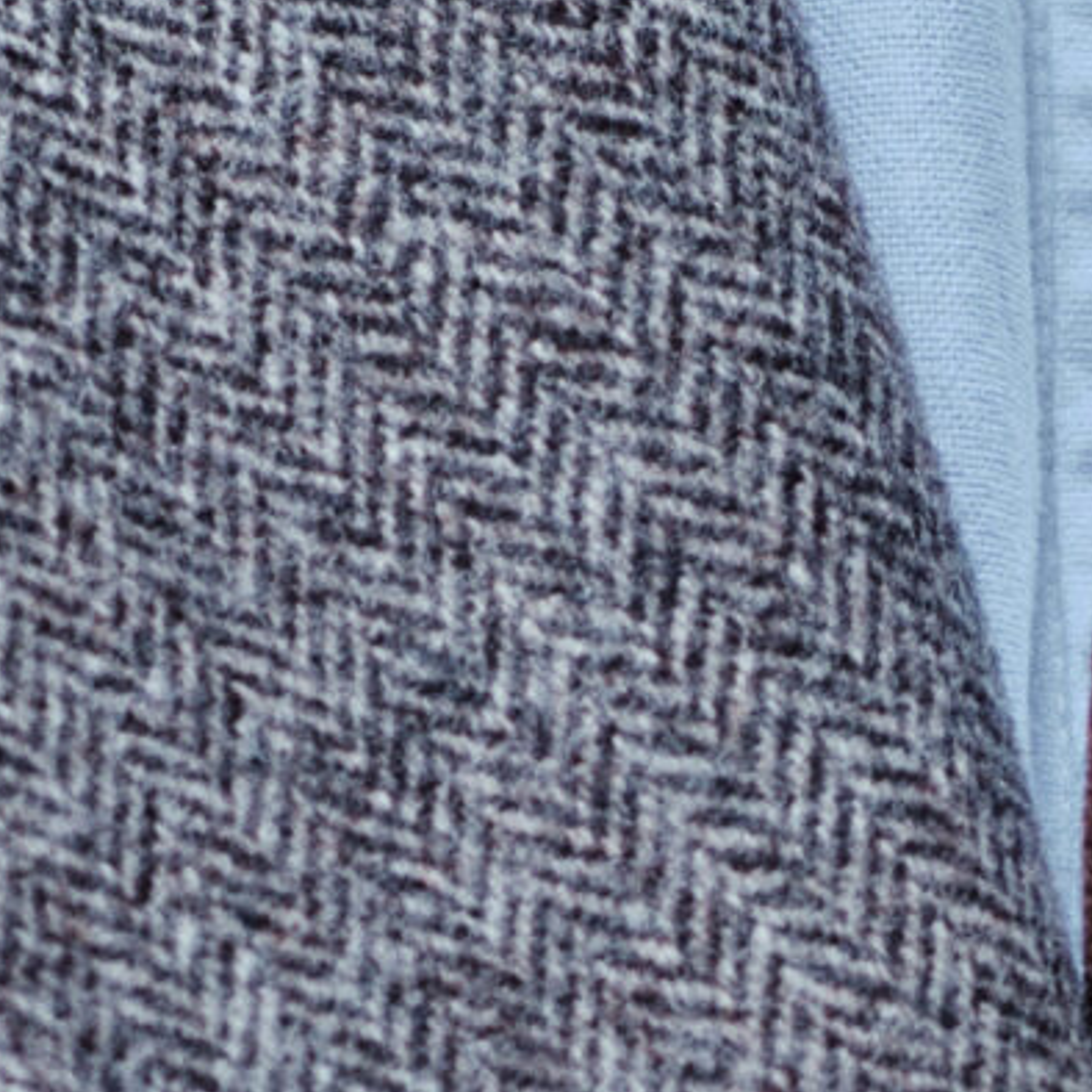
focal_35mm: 543
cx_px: 1558
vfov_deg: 3.2
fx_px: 19380
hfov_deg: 3.2
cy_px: 1436
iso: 320
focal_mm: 56
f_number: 3.6
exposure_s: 1/125
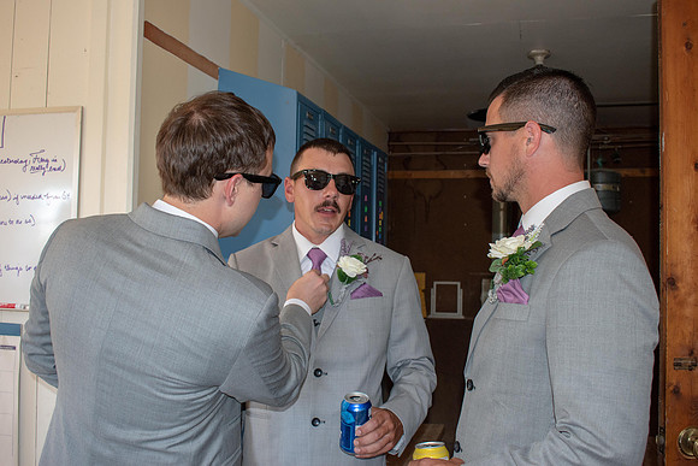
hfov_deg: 53.1
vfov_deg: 36.9
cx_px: 349
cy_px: 233
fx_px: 698
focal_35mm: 36
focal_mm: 24
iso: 800
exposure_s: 1/100
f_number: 5
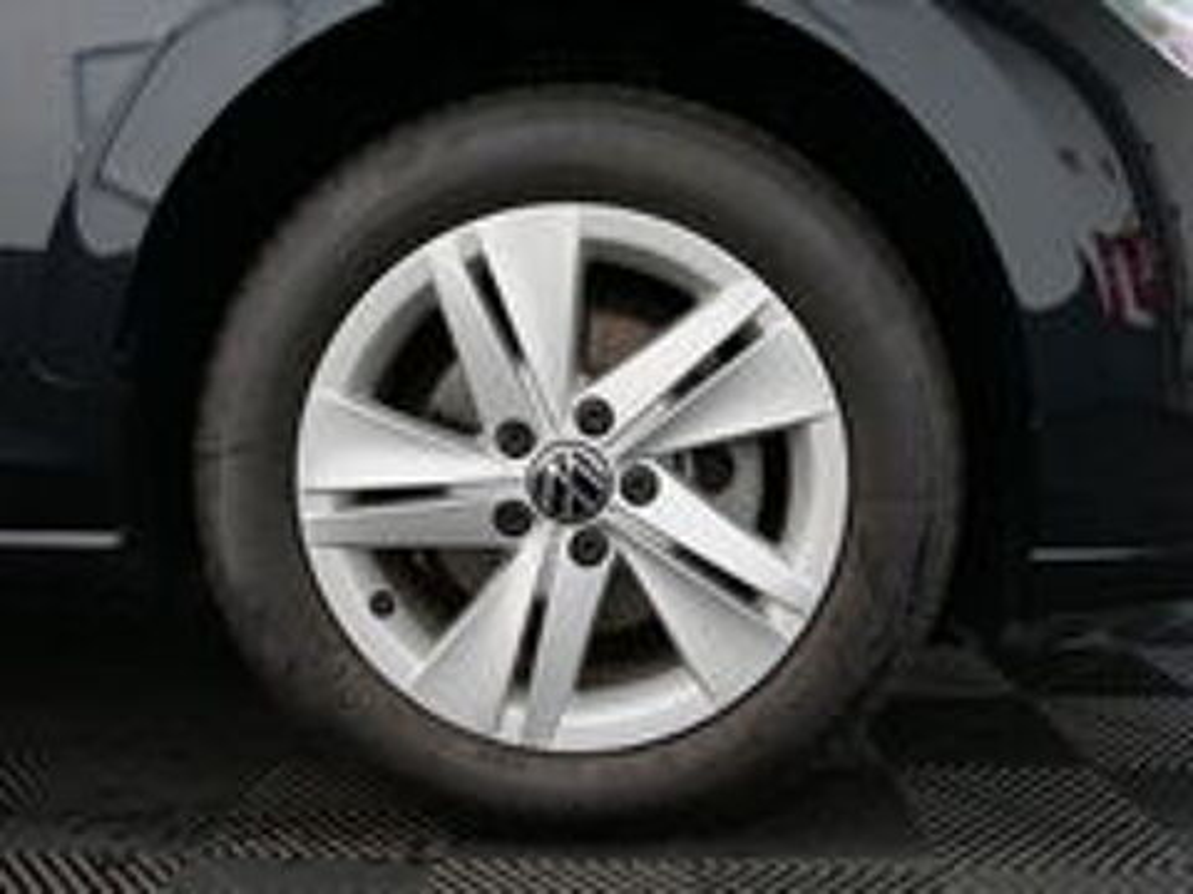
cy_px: 447
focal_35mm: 32
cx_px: 596
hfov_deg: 56.8
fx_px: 1103
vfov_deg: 44.2
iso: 2000
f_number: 3
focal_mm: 16
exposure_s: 1/60
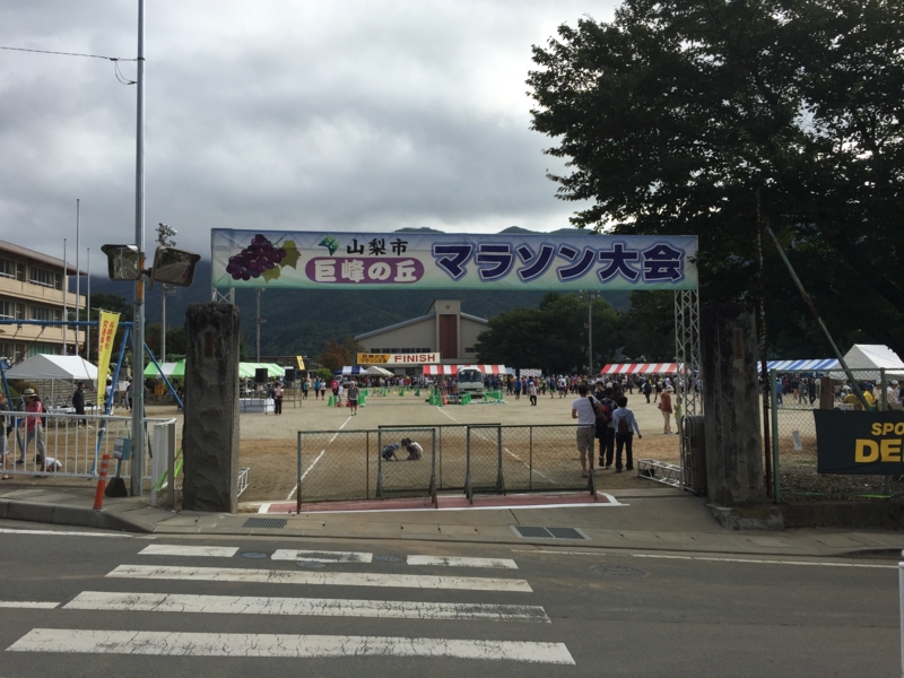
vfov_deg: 48.2
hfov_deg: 61.7
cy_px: 339
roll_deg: +0.0
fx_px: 757
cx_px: 452
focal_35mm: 29
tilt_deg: +2.4
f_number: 2.2
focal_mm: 4.15
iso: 32
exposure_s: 1/1799
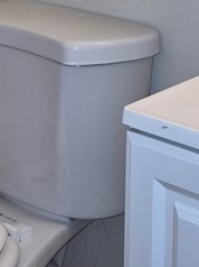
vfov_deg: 19.1
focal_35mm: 99
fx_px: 760
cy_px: -24
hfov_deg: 14.9
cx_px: 108
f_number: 1.8
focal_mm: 5.4
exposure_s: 1/40
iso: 100
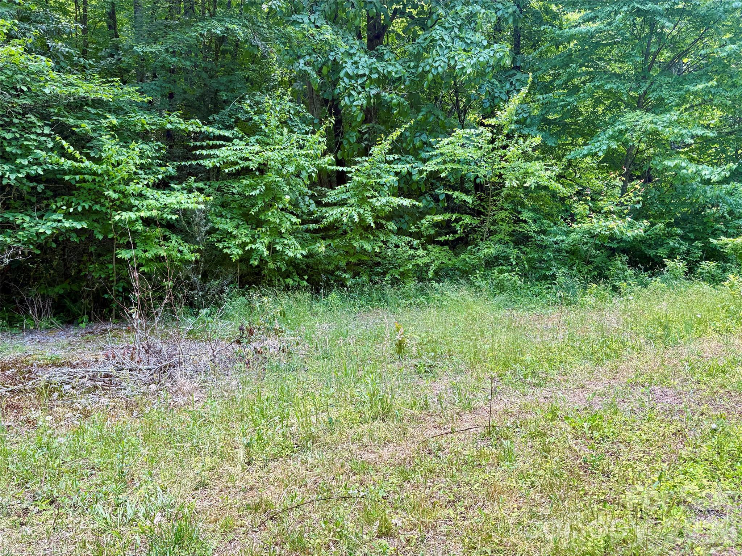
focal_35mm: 26
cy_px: 278
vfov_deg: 53.1
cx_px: 371
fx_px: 557
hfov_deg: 67.3
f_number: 1.6
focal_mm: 5.96
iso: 40
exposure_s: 1/246
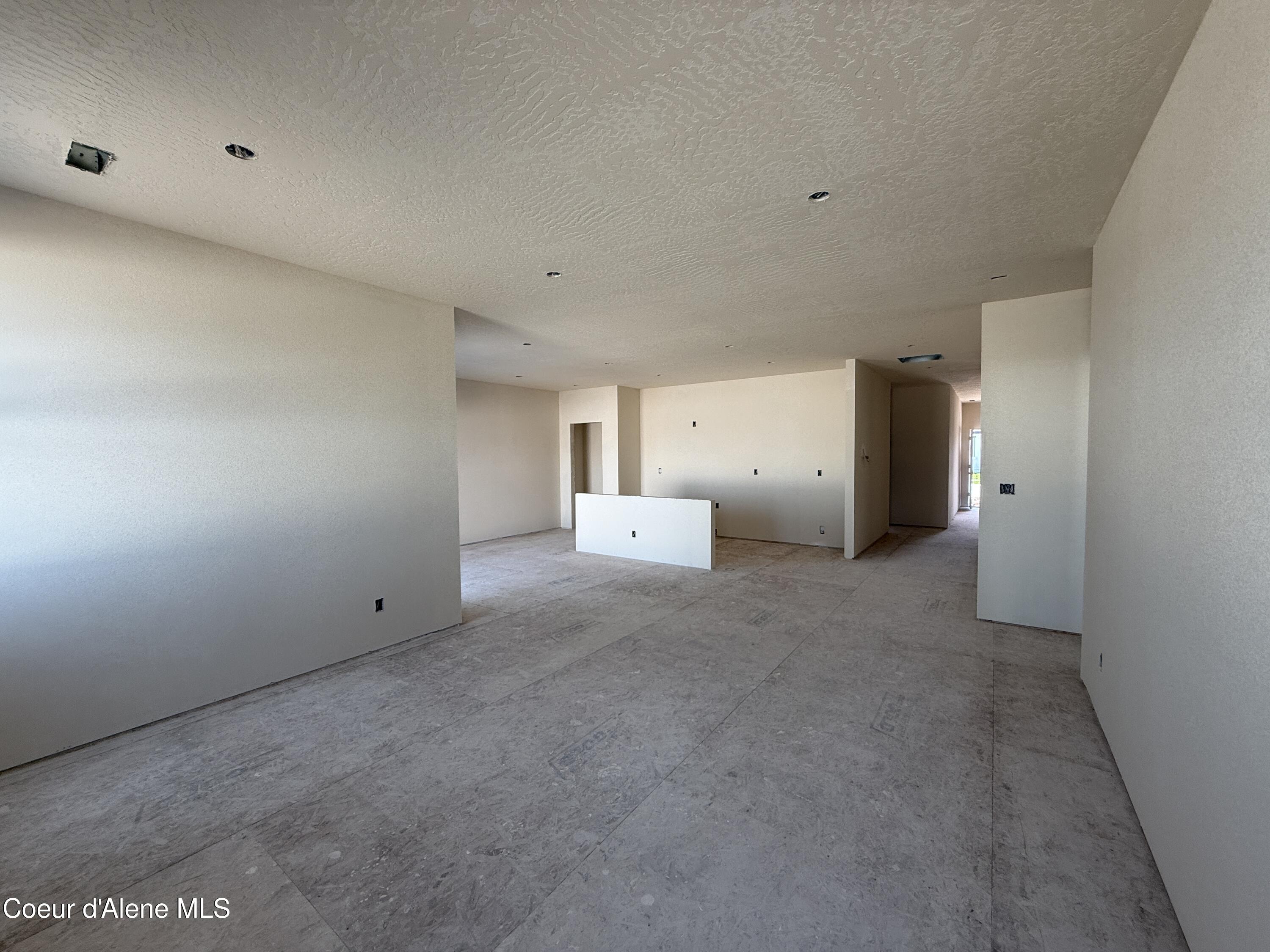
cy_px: 476
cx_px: 635
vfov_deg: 85.7
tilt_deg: -1.7
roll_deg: +0.4
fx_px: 514
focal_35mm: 14
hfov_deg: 102.1
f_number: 2.2
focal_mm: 2.22
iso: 80
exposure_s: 1/99
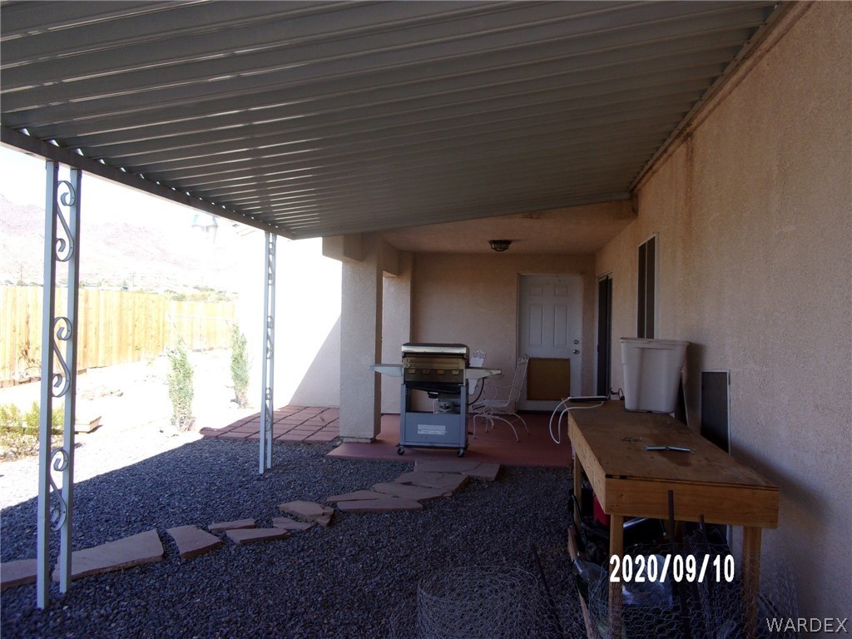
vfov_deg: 49.7
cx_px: 426
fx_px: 689
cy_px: 320
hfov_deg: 63.4
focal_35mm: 28
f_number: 3.9
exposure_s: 1/240
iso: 80
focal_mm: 5.1
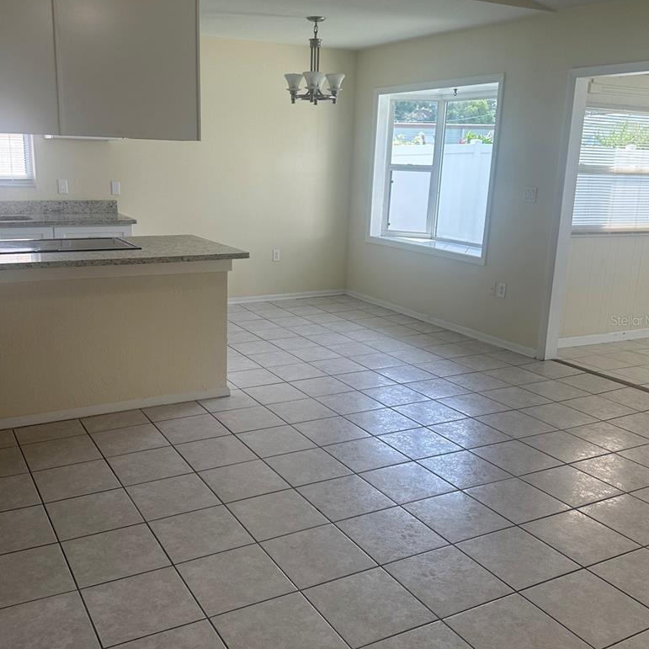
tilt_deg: -12.8
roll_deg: -1.1
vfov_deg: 49.7
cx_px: 291
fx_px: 700
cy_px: 320
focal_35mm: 33
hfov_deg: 49.7
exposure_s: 1/210
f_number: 1.78
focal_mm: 6.86
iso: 64
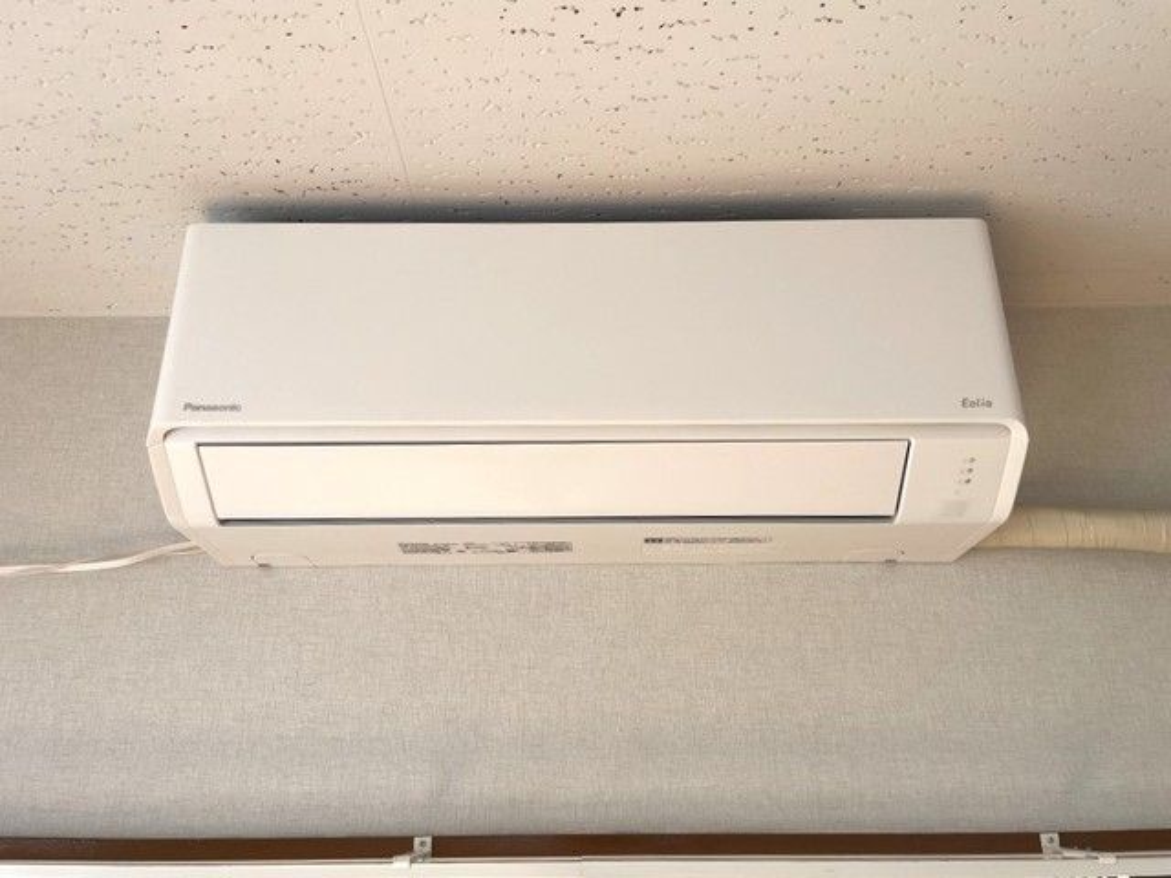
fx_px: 880
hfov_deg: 67.3
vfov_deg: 53.1
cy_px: 439
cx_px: 586
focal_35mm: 26
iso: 32
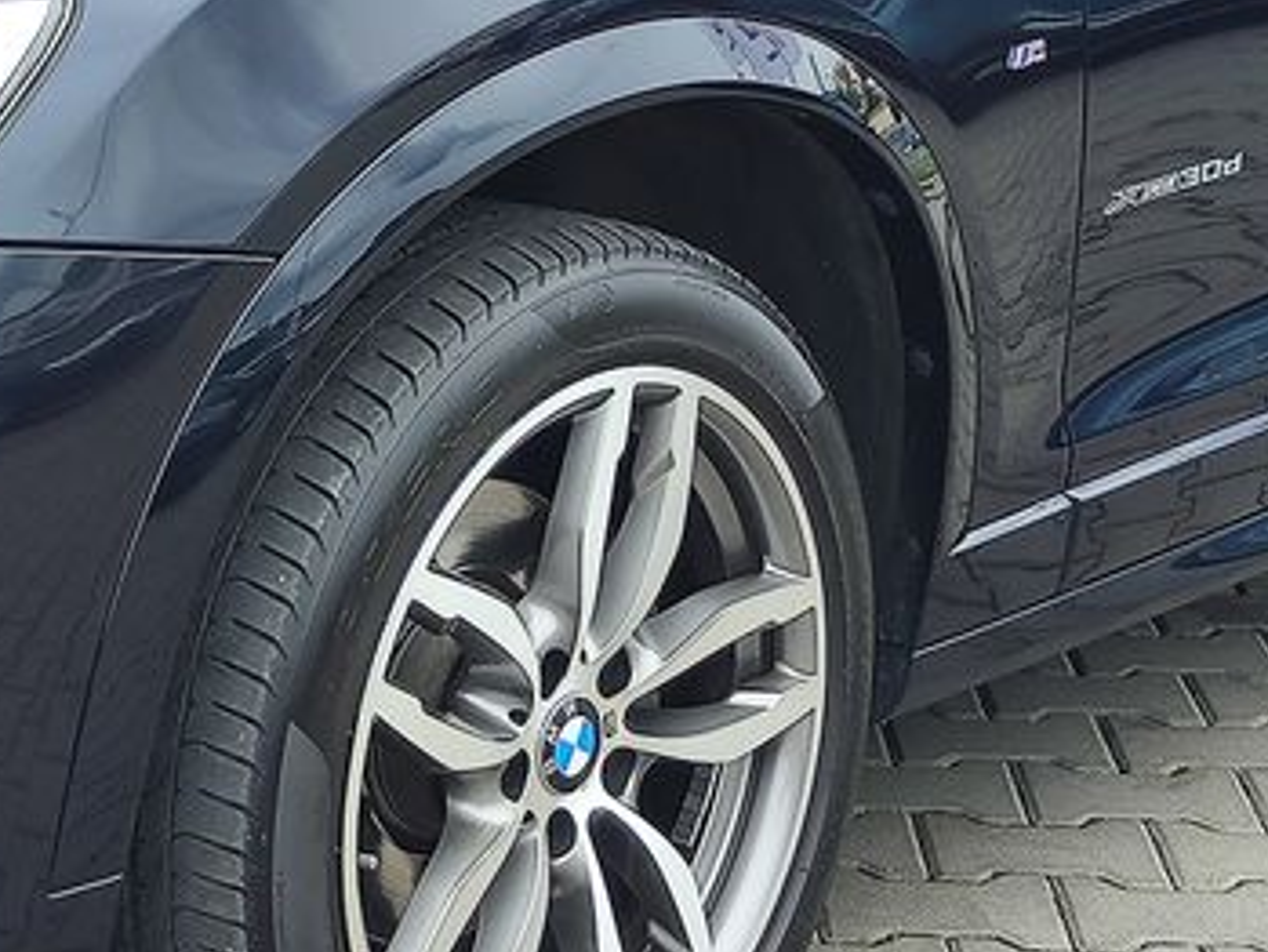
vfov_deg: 18.5
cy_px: 153
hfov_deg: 24.3
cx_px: 265
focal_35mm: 79
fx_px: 2895
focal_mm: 7.01
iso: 50
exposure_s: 1/280
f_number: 1.69
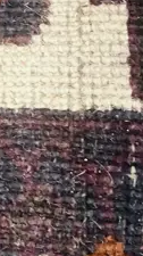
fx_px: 940
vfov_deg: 15.4
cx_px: -169
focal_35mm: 139
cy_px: 61
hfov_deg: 8.2
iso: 250
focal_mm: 3.99
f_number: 1.8
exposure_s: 1/33
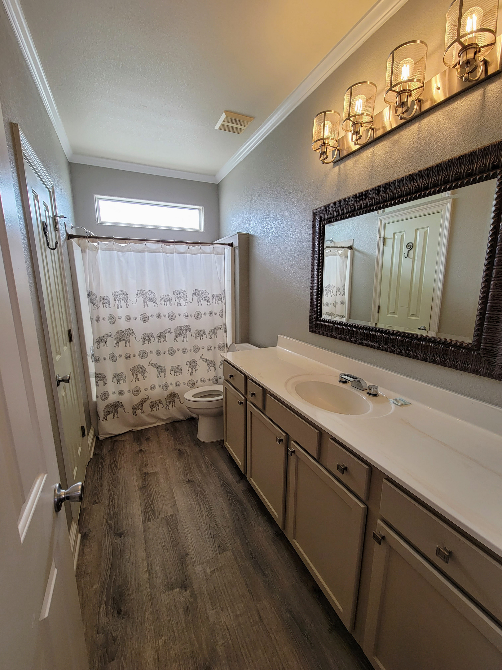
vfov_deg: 106.2
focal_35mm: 13
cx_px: 251
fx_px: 251
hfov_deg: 89.9
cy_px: 335
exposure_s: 1/59
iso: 64
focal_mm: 2.2
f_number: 2.2
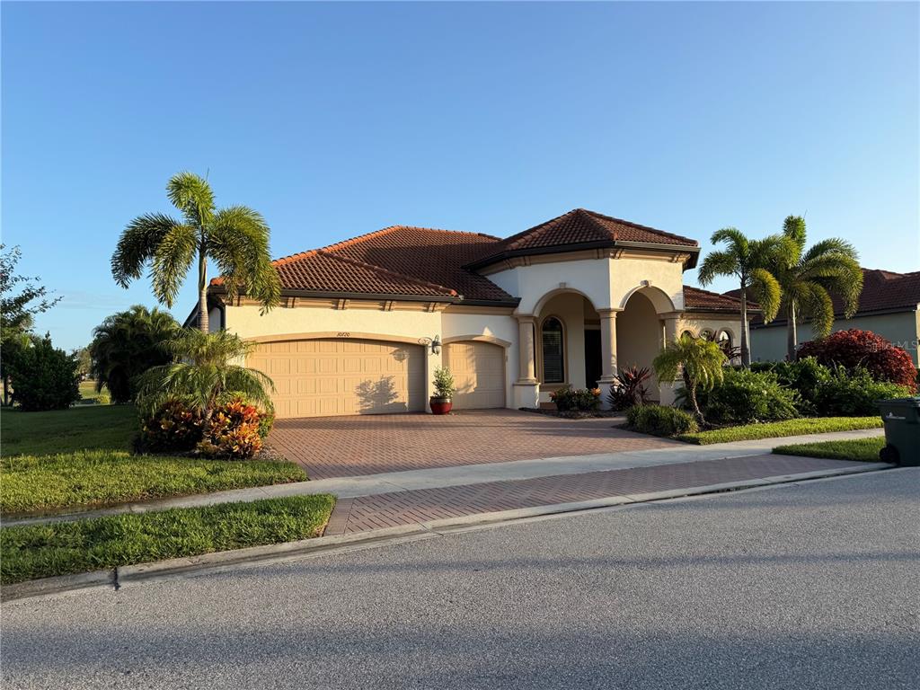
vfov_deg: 56.8
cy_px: 345
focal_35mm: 24
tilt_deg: +2.3
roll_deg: +1.0
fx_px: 638
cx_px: 460
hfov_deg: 71.6
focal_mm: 6.76
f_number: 1.78
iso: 80
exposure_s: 1/1855
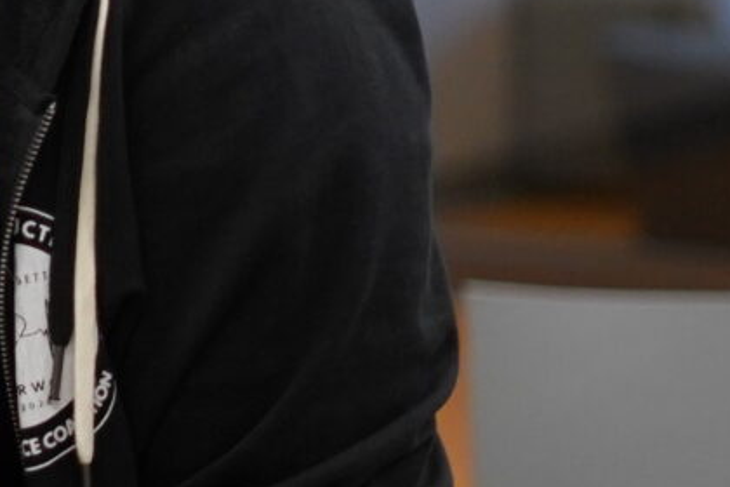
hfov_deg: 6.4
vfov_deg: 4.4
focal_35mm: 305
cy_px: -554
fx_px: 6184
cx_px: -1098
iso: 1250
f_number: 1.8
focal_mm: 50
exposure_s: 1/640
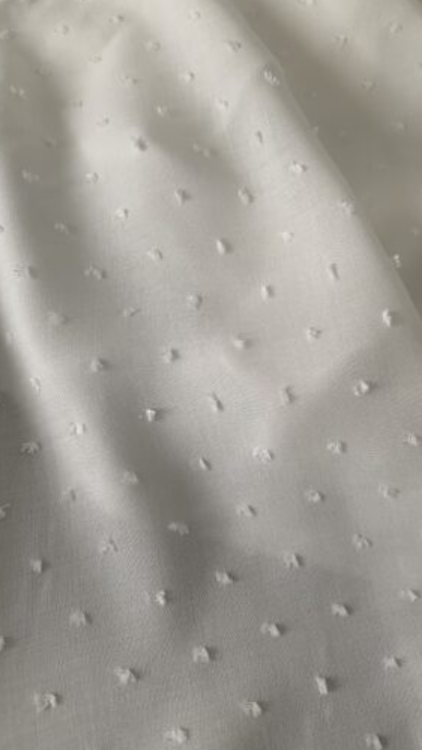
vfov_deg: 66.1
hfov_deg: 40.0
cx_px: 246
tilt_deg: -62.4
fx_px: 577
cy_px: 376
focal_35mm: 29
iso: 100
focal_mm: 4.25
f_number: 1.8
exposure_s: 1/63
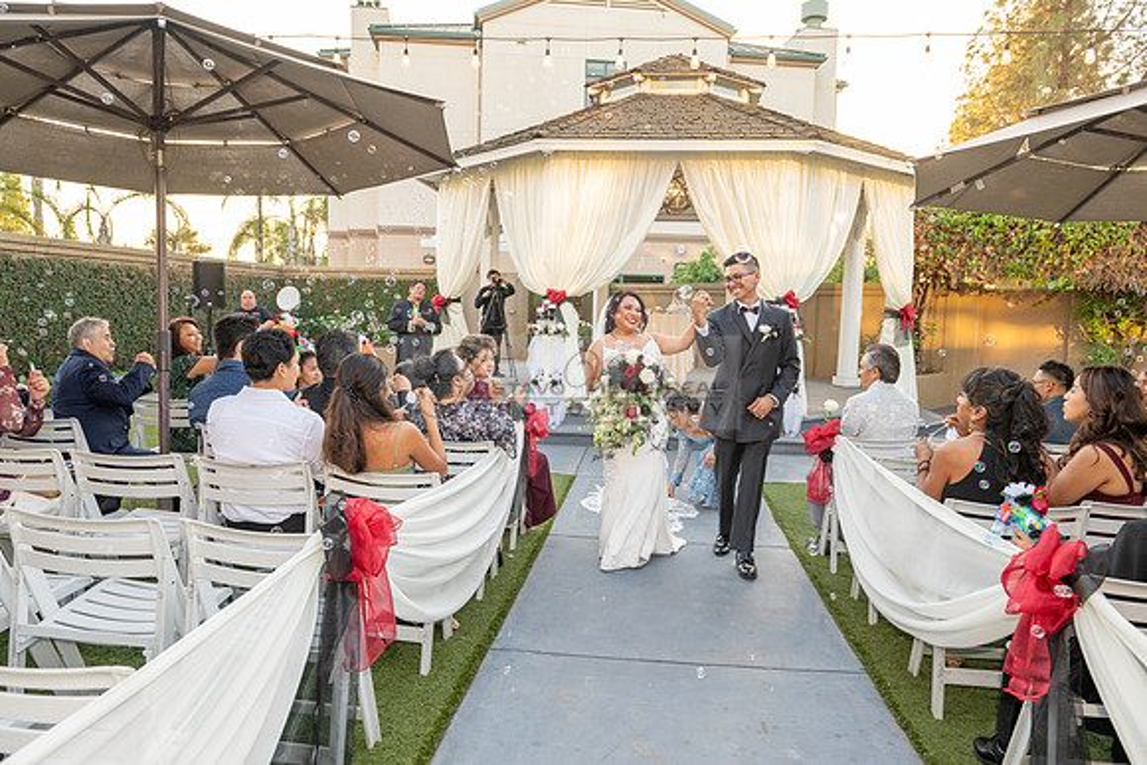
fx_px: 800
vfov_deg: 51.1
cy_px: 382
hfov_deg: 71.3
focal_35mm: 25
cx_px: 574
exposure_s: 1/200
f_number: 5.6
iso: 500
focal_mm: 24
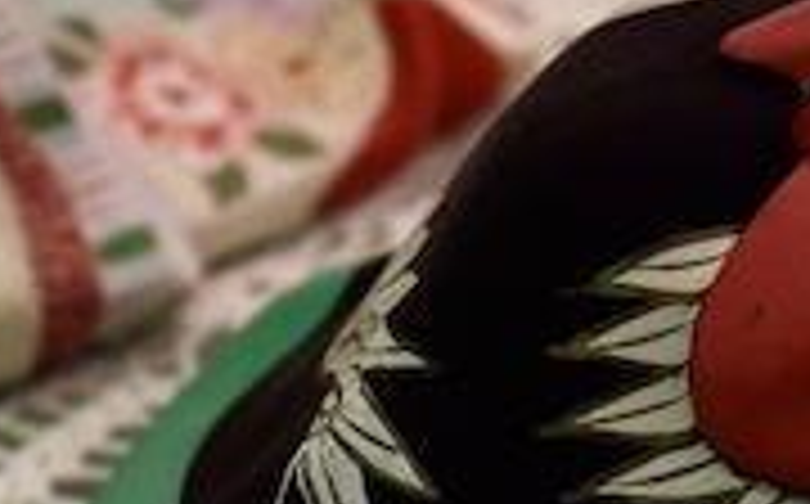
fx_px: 2403
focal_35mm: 109
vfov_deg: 12.0
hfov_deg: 18.0
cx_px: 1008
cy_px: 230
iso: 800
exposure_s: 1/170
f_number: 3.2
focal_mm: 16
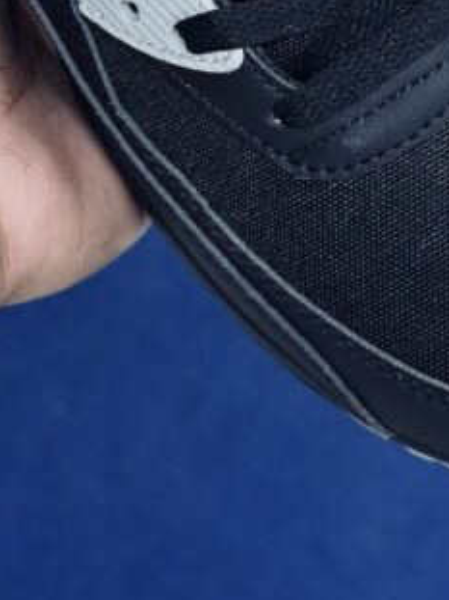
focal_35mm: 144
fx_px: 2492
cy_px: -217
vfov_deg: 13.2
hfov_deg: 10.3
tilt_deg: -55.2
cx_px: 301
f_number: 1.78
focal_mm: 6.86
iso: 100
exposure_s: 1/100
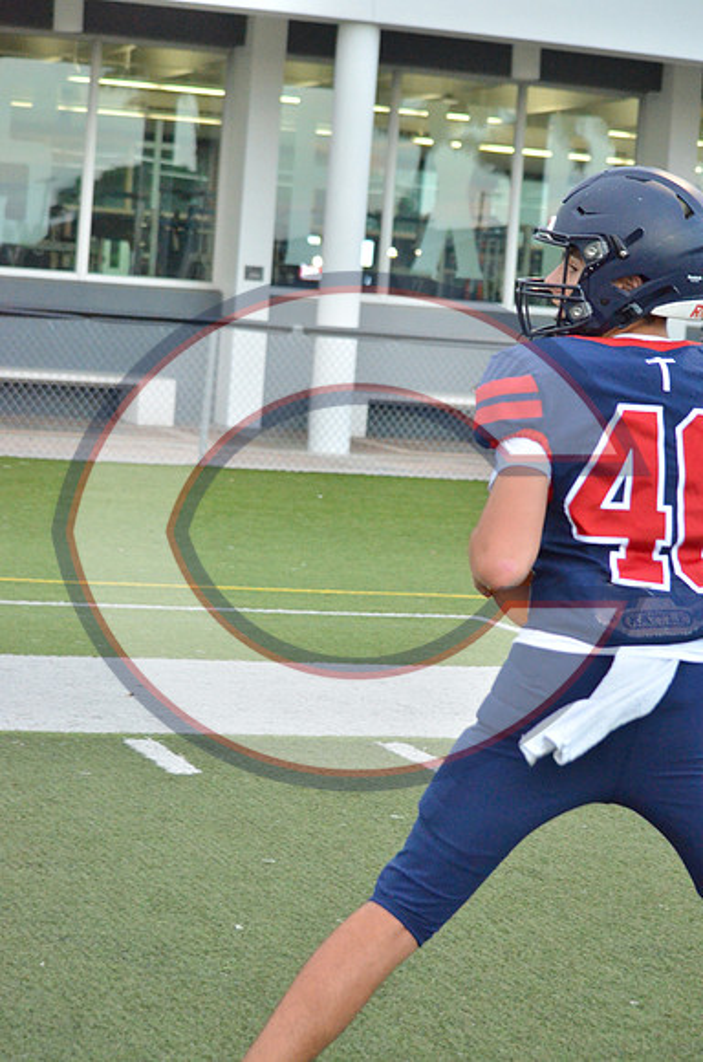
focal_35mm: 82
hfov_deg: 16.5
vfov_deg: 24.7
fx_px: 2428
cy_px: 531
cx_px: 352
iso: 4000
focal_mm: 55
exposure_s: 1/500
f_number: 4.5
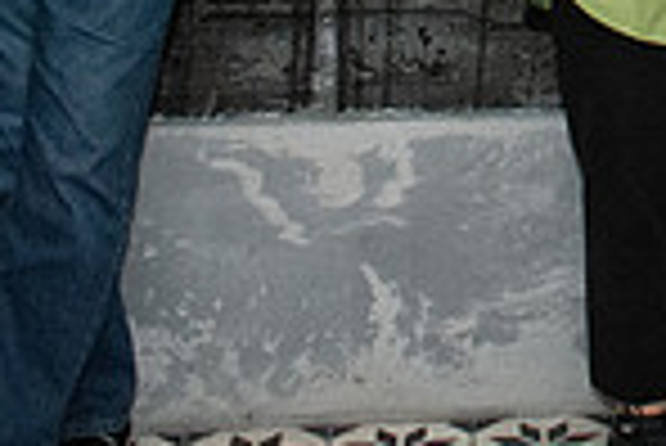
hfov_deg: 13.5
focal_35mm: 147
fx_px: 2722
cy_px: -403
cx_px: 837
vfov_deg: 8.9
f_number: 10
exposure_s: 1/250
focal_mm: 25
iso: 5000
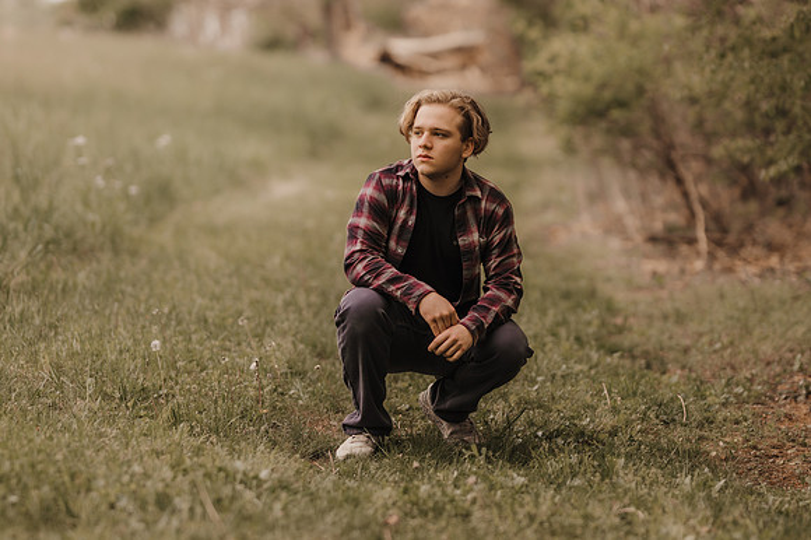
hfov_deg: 16.1
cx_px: 406
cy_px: 270
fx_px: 2859
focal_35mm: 127
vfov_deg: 10.8
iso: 125
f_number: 1.6
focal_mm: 85
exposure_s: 1/1600
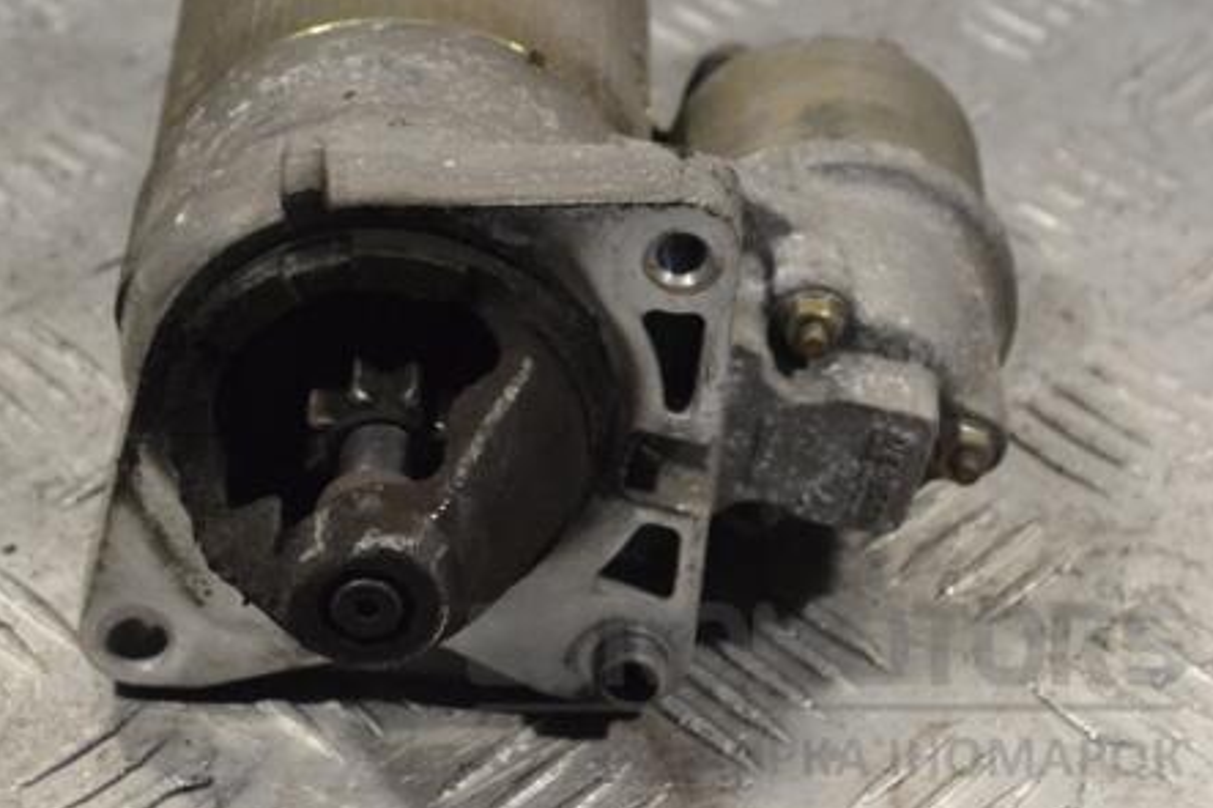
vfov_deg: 12.2
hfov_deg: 18.3
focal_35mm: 112
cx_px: 416
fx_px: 3761
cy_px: 279
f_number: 8
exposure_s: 1/250
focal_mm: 55
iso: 3200
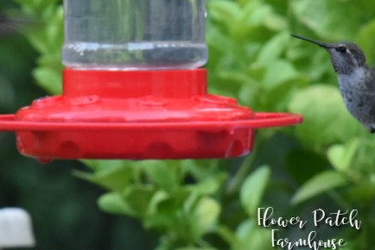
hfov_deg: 9.3
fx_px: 2304
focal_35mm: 221
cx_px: 143
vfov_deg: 6.2
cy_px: 57
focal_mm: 120
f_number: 8
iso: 3200
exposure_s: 1/125
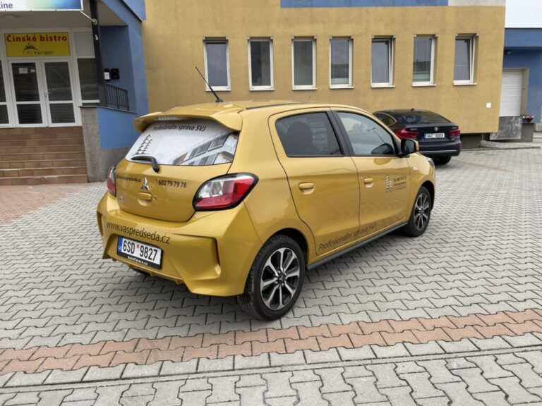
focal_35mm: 26
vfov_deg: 53.1
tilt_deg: -9.6
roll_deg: +2.9
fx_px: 407
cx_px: 271
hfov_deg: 67.3
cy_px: 203
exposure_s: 1/518
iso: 32
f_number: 1.6
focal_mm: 4.2
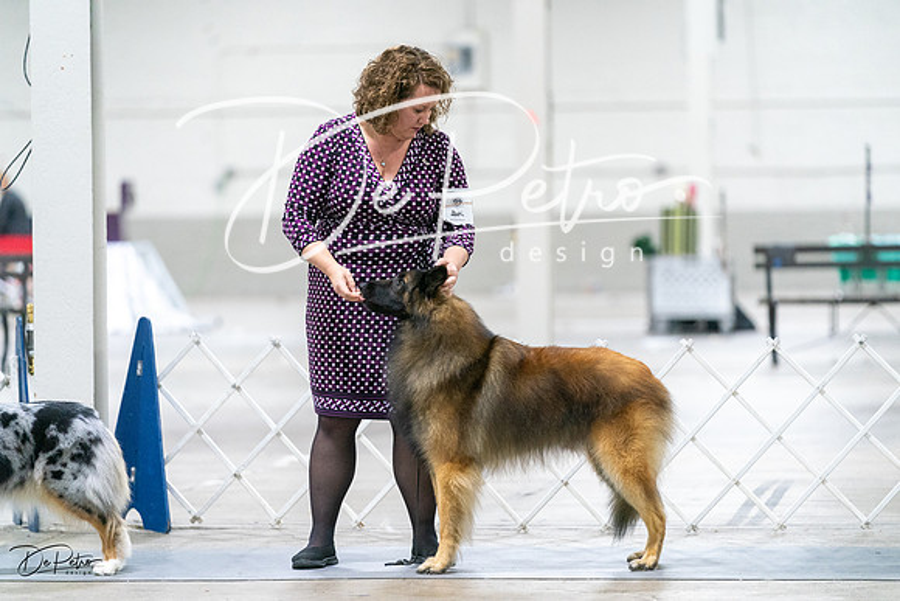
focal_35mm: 181
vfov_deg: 7.6
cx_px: 450
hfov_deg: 11.4
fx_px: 4526
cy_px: 300
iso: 5000
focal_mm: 181
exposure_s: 1/200
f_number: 2.8
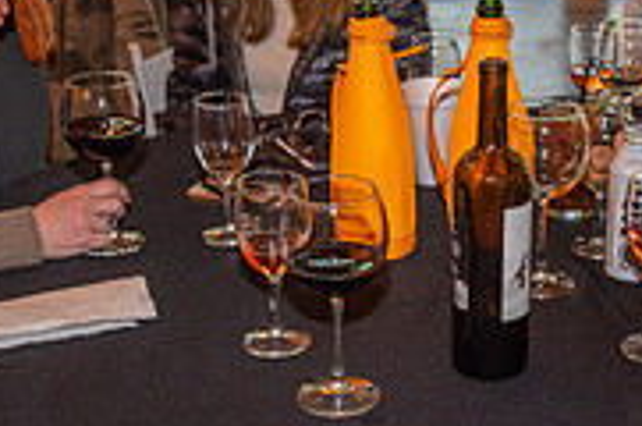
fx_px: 1371
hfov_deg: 26.2
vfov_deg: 17.6
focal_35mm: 77
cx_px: 436
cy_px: 149
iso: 400
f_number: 4.5
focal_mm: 24
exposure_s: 1/200
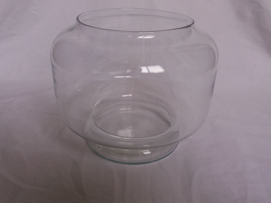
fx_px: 219
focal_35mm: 28
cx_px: 136
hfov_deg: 63.4
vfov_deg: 49.7
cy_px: 102
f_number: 1.9
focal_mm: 3.7
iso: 64
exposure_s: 1/60
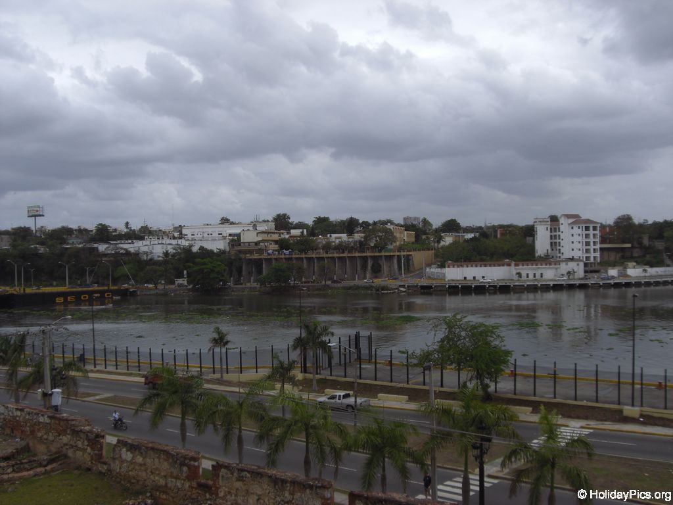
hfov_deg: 49.0
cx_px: 336
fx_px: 739
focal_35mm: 38
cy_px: 252
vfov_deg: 37.7
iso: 64
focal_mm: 6.2
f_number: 8
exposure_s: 1/250
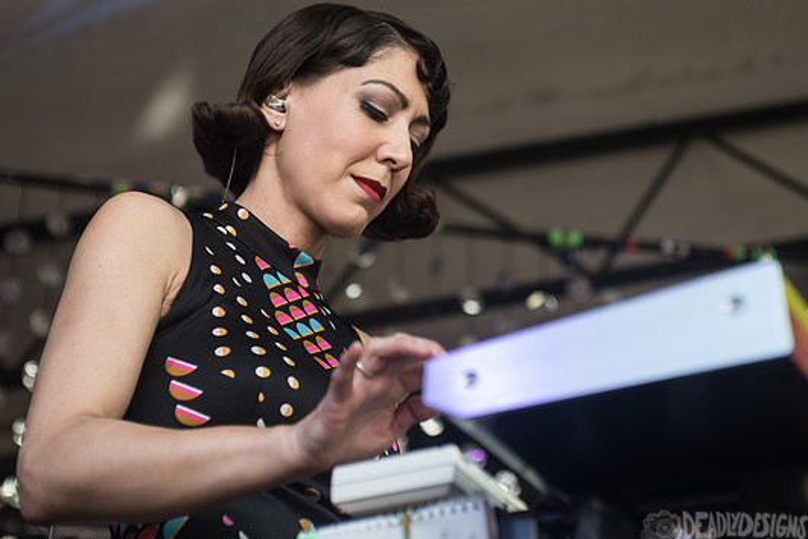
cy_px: 245
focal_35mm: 83
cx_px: 380
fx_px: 1863
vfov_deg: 16.5
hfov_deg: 24.5
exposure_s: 1/125
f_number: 3.5
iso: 250
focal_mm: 70
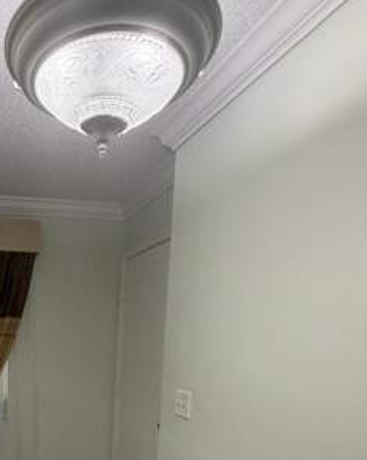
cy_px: 399
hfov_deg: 44.1
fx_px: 408
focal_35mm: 30
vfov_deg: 52.9
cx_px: 36
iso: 320
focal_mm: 2.22
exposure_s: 1/120
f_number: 2.2
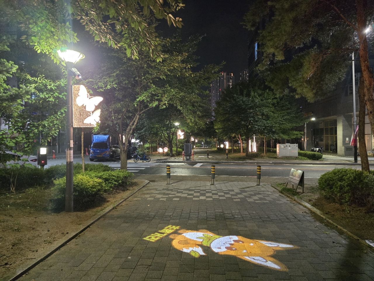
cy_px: 140
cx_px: 187
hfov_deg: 73.9
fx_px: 248
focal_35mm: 23
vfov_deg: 58.9
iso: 2000
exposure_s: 1/60
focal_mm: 6.3
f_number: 1.7
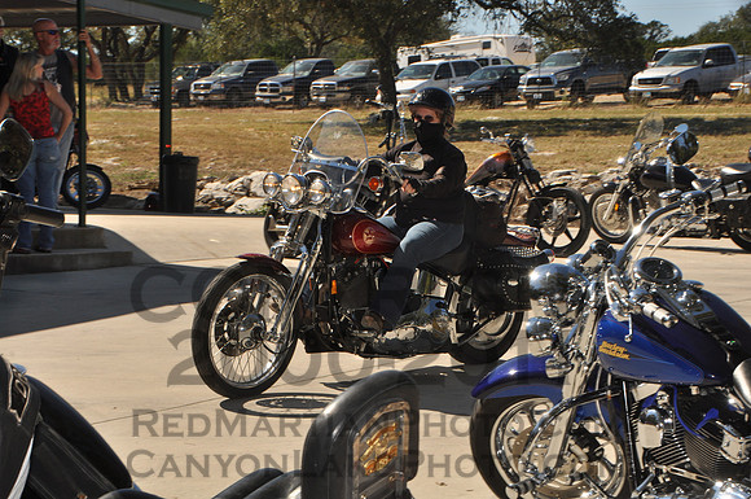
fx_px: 1750
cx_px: 376
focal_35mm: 84
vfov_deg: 16.2
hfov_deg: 24.2
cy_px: 250
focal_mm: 56
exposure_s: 1/200
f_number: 19
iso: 200
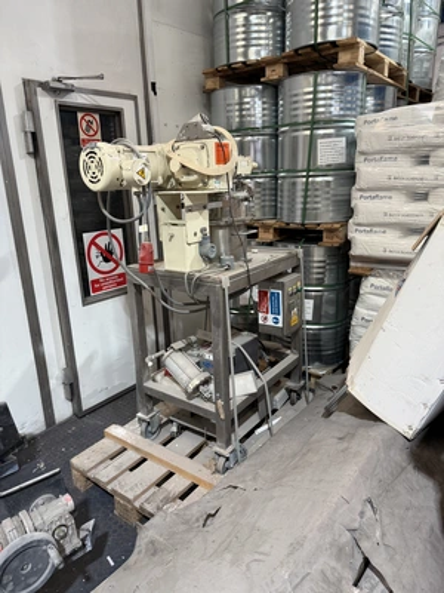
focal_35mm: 24
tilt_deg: -17.1
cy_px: 296
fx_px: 410
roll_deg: +2.4
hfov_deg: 56.8
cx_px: 222
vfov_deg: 71.6
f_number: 1.78
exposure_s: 1/81
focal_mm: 6.76
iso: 200
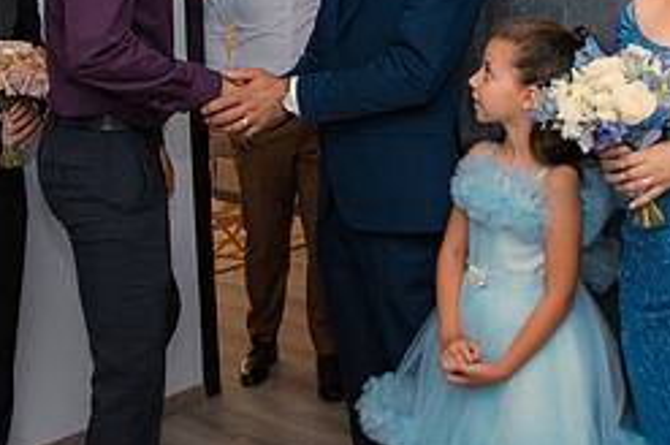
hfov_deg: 33.9
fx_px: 1097
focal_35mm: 59
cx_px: 372
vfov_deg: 21.9
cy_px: -28
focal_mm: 24
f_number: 3.5
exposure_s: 1/125
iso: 800
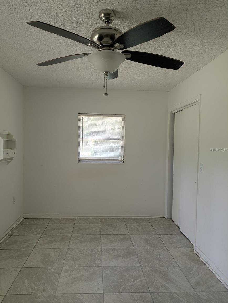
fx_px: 219
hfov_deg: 55.0
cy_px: 150
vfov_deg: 69.3
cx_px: 110
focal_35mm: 25
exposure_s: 1/62.9
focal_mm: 6.81
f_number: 1.85
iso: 46
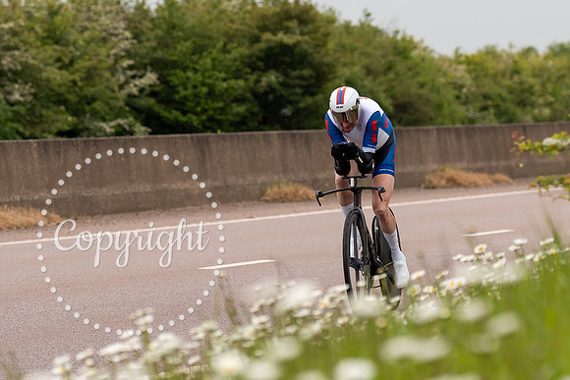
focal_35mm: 276
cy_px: 153
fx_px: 4368
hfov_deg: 7.5
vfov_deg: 5.0
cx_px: 367
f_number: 3.5
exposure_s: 1/1000
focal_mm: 123
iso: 250
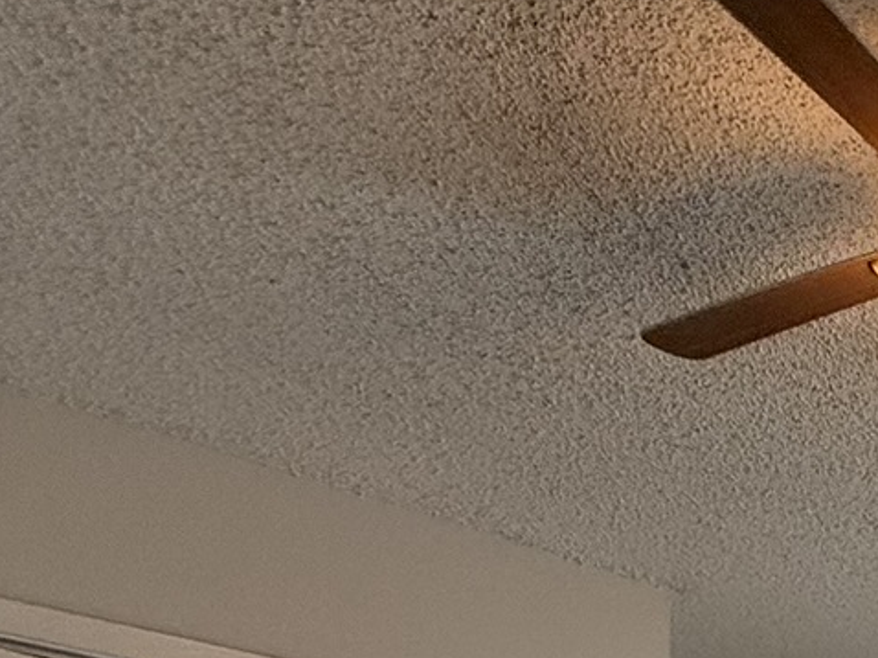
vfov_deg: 18.9
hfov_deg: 25.4
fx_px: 1521
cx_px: 1269
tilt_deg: +1.0
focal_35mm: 60
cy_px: 1178
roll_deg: +1.4
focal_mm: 2.22
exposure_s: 1/99
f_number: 2.2
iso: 80
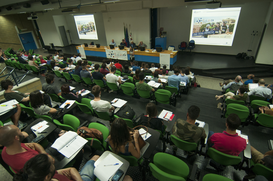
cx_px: 136
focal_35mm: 20
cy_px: 90
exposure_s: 1/40
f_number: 4
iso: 400
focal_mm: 13
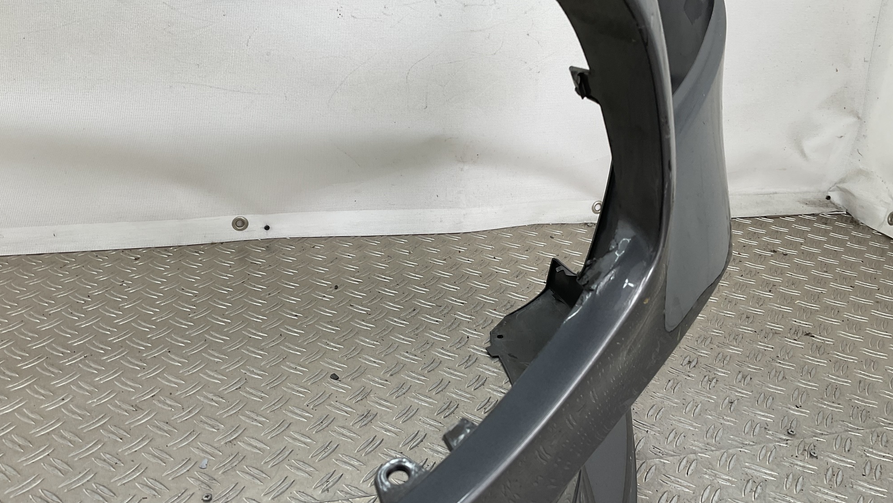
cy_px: 238
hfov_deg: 61.0
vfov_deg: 36.7
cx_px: 449
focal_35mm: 32
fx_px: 758
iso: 20
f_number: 1.8
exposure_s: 1/100
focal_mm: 3
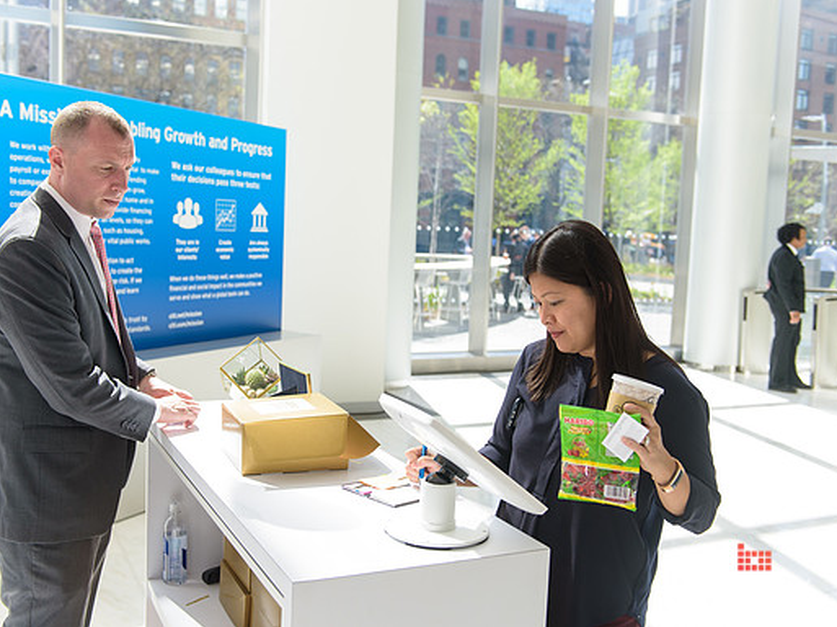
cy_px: 313
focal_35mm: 37
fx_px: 894
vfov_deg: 38.6
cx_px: 380
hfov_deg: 50.1
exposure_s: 1/640
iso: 200
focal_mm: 34
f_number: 3.2
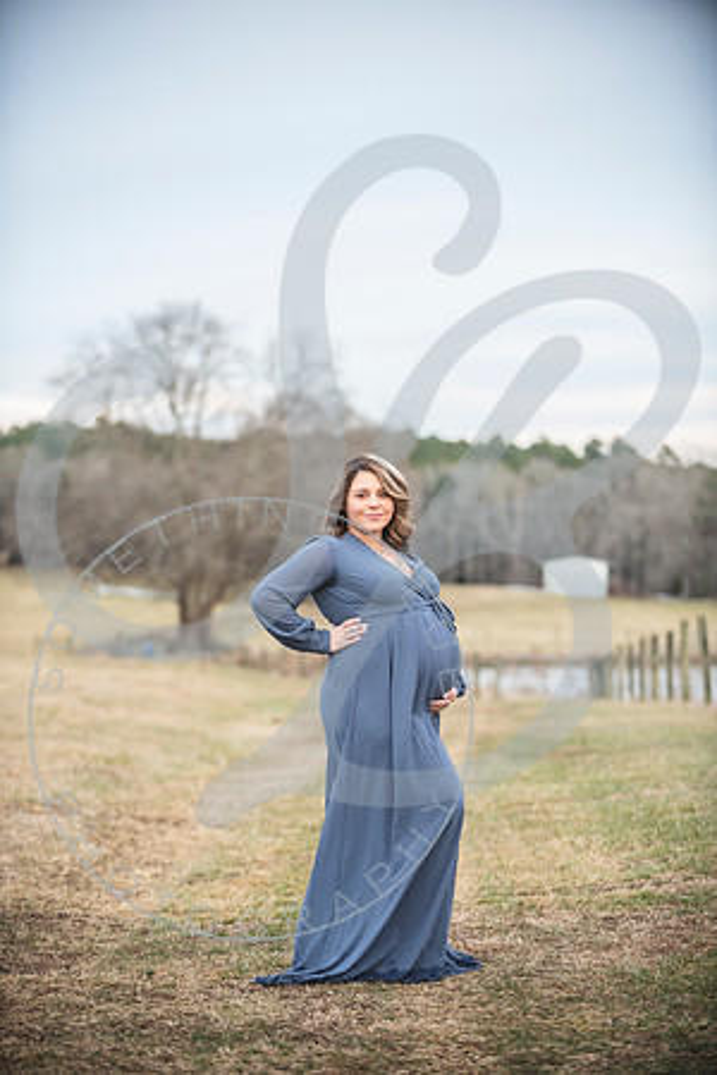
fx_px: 3047
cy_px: 538
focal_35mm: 102
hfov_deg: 13.4
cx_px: 358
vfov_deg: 20.0
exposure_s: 1/250
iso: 320
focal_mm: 102
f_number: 2.8
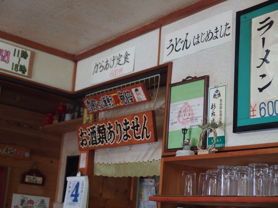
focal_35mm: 62
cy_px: 104
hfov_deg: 31.2
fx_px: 498
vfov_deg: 23.7
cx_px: 139
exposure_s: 1/200
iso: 400
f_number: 2.3
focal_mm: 11.1
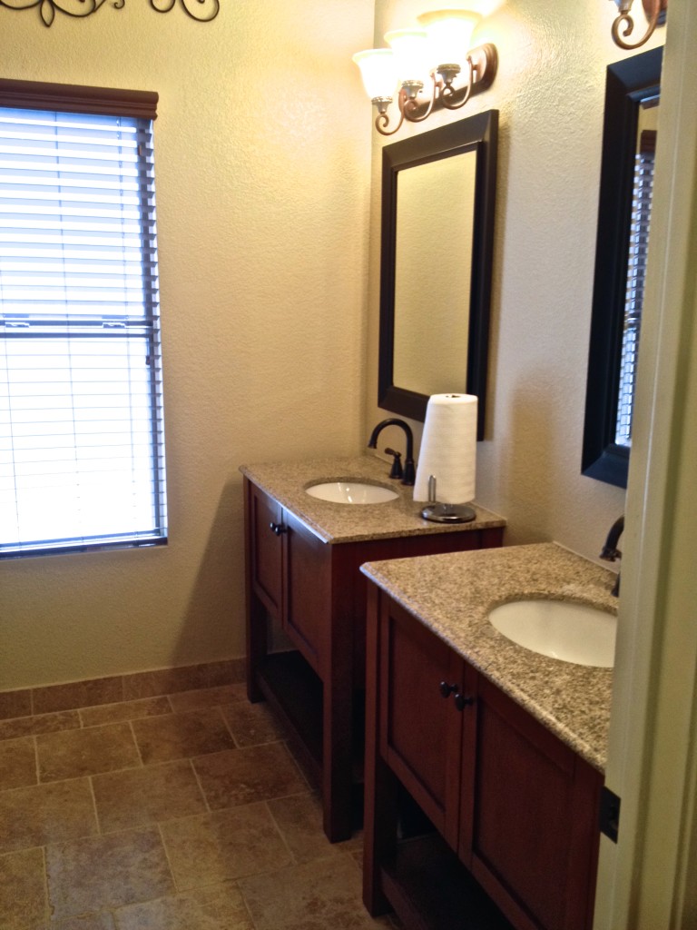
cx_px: 348
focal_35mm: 35
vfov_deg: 52.6
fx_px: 940
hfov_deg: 40.7
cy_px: 465
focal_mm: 4.28
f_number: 2.4
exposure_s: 1/20
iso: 125
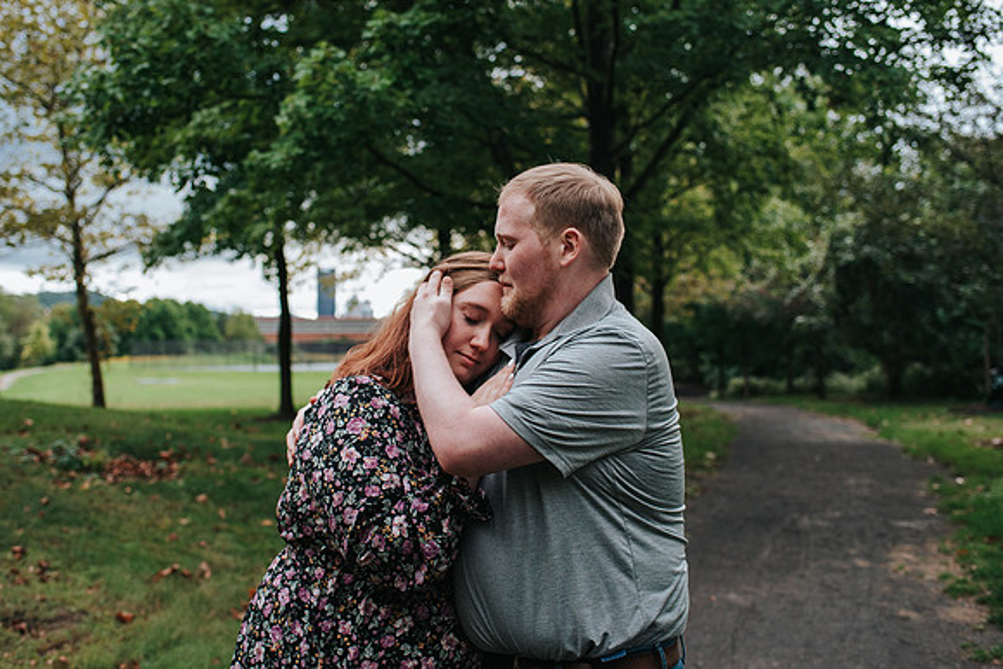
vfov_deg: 35.0
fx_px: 1061
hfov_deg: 50.6
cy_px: 305
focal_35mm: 38
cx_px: 458
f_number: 3.2
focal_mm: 35
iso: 800
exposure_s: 1/400
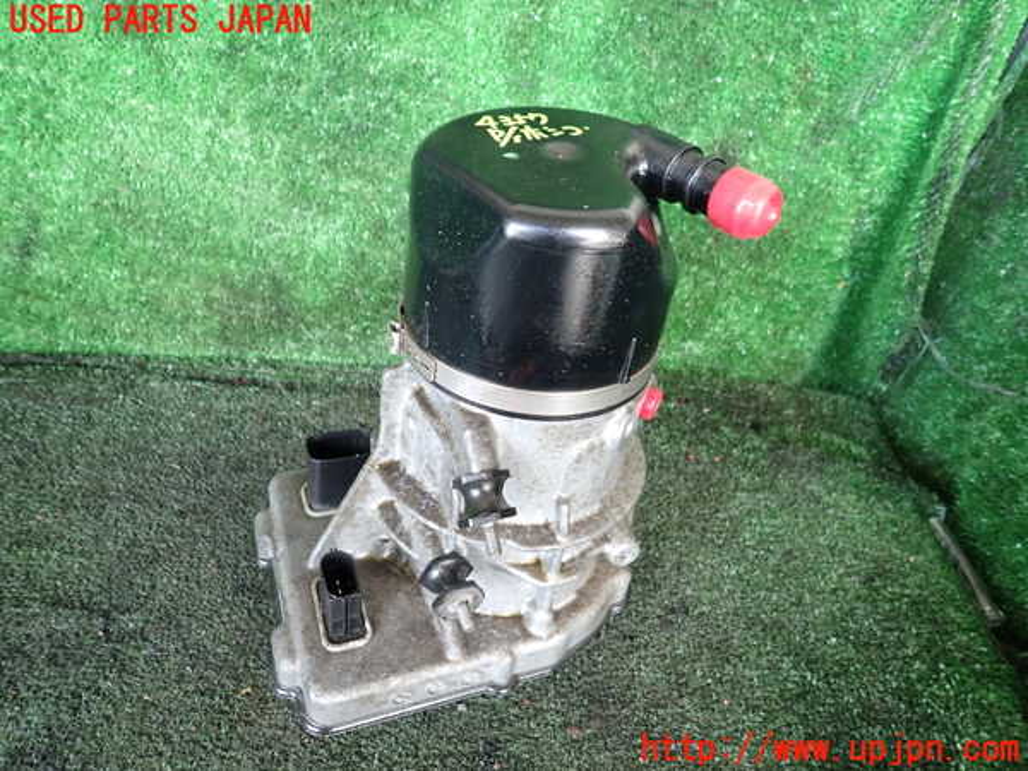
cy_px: 386
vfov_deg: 54.9
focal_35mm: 25
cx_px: 514
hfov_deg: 69.4
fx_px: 742
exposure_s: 1/40
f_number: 2
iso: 200
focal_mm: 4.5
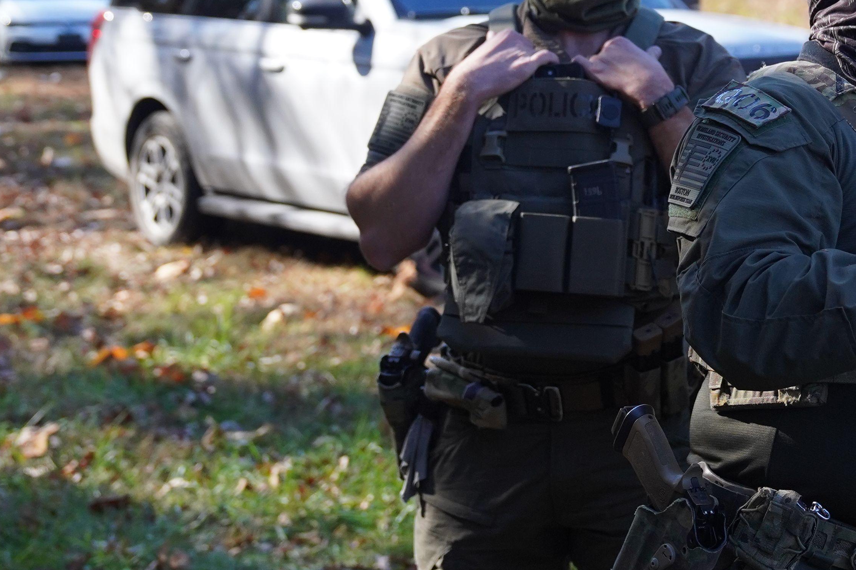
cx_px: 792
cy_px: 231
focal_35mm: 104
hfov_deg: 19.2
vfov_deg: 13.2
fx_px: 2473
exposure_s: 1/2500
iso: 1000
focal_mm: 39
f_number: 3.2
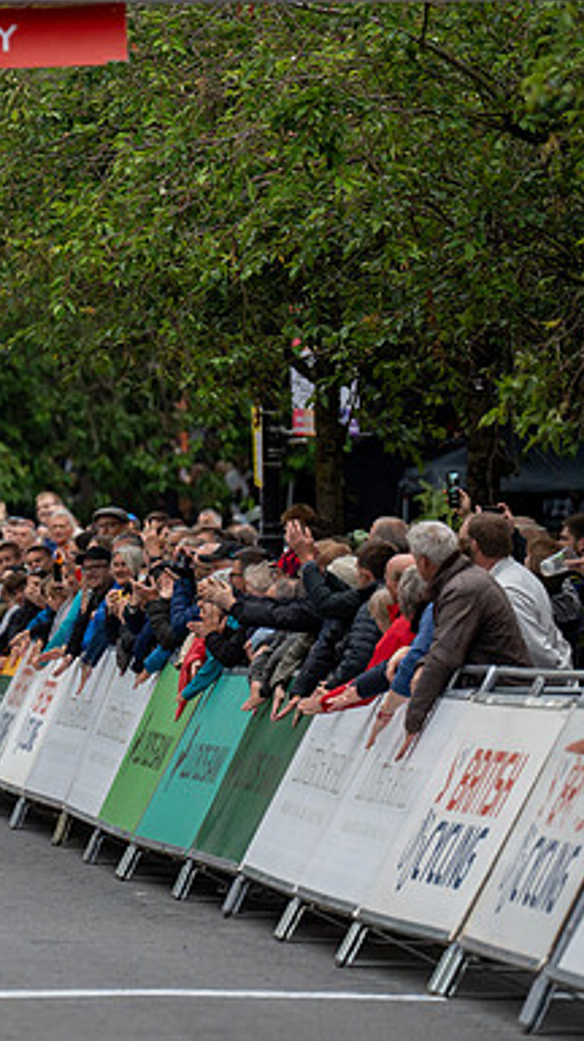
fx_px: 10041
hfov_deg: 3.3
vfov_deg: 5.9
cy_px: 544
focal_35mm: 364
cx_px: -170
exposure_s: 1/800
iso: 1000
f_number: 2.8
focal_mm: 191
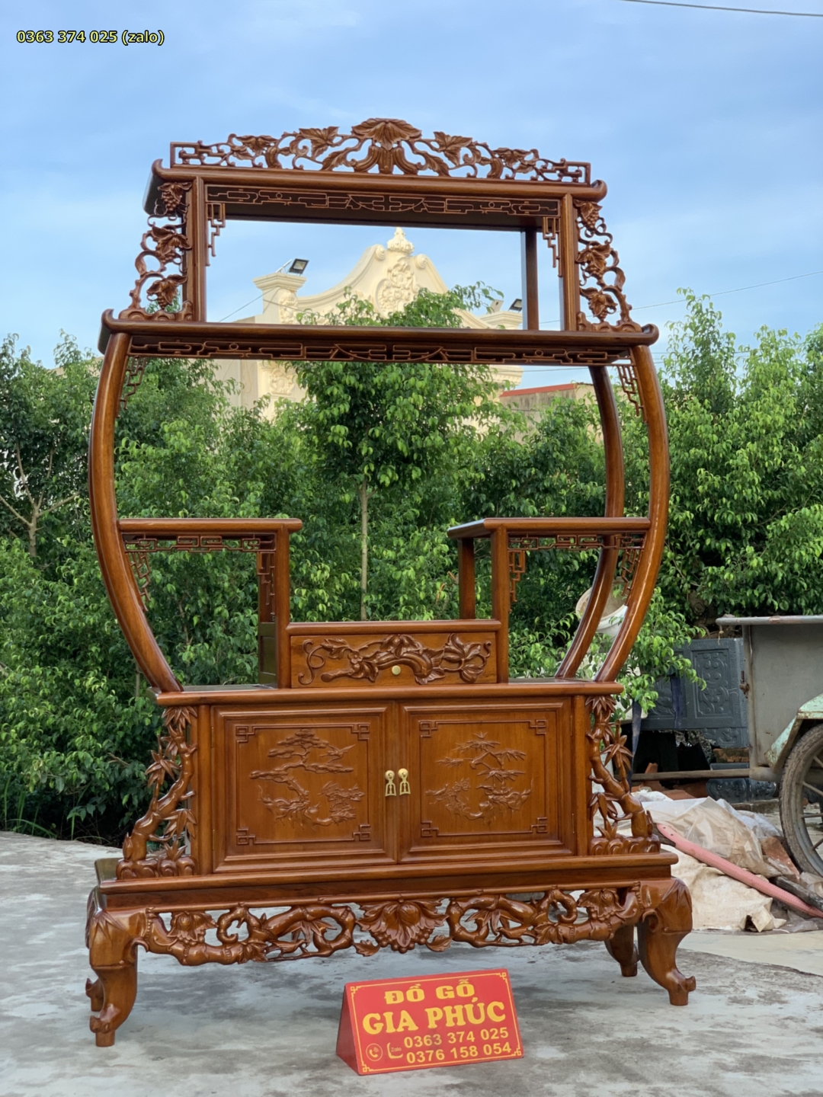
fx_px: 1648
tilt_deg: +4.1
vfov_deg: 36.8
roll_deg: +2.0
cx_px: 412
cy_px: 548
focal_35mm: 52
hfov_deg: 28.0
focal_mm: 6
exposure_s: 1/122
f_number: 2.4
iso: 50
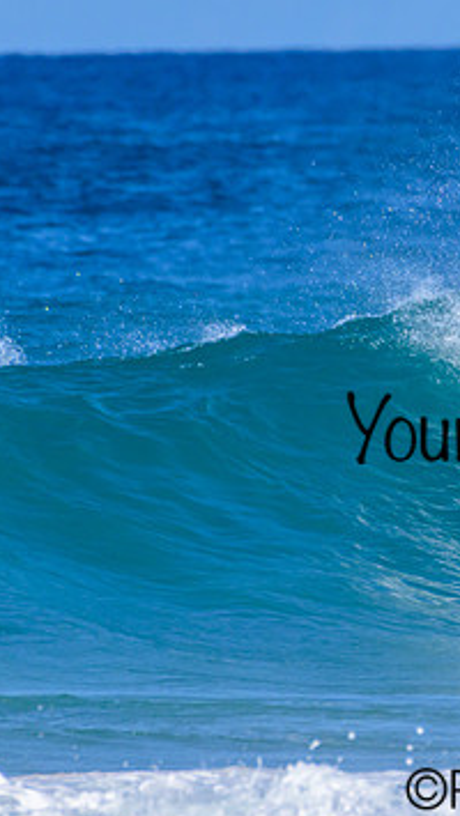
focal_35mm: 1710
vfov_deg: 1.3
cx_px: 584
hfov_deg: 0.7
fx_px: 37036
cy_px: 408
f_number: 11
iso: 900
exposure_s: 1/2000
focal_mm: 1000
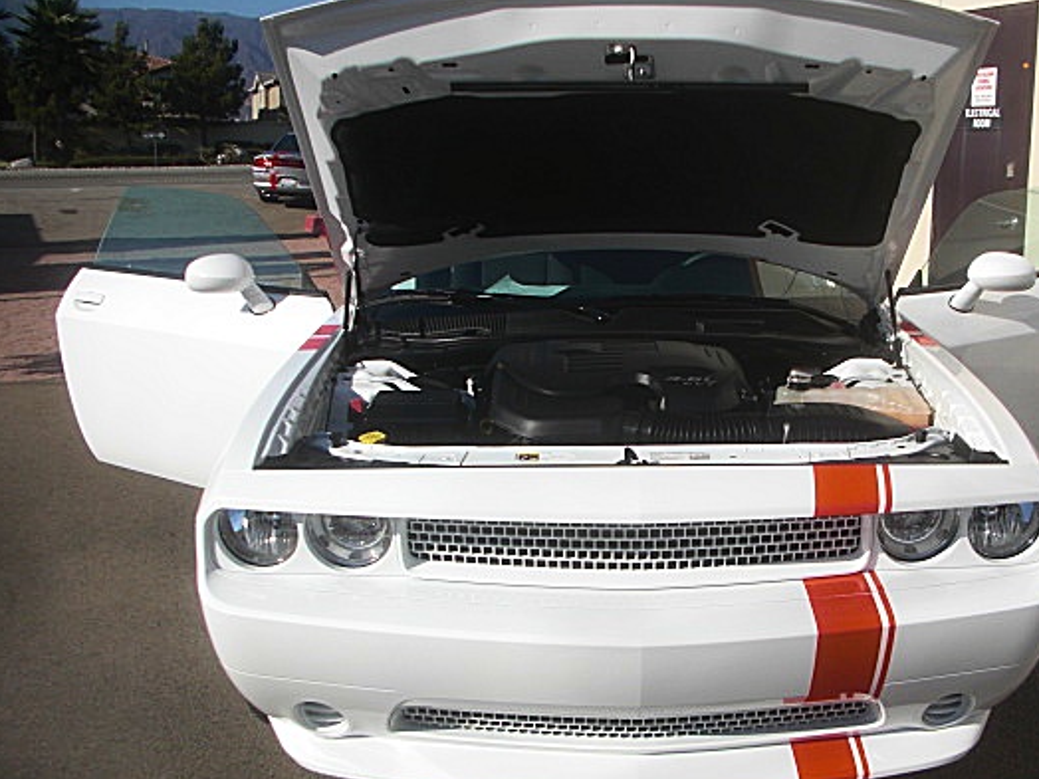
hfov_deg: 42.7
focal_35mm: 44
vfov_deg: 32.9
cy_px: 420
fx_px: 1321
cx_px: 623
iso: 50
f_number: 7.9
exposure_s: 1/200
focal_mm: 6.3
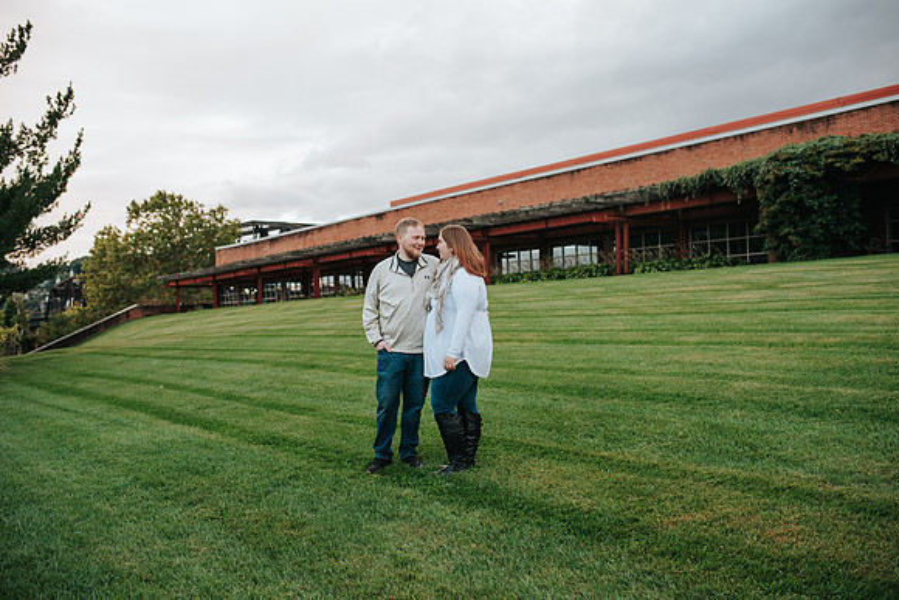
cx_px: 450
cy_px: 300
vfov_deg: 37.9
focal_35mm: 35
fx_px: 874
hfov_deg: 54.4
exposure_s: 1/640
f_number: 3.2
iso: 900
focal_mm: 35
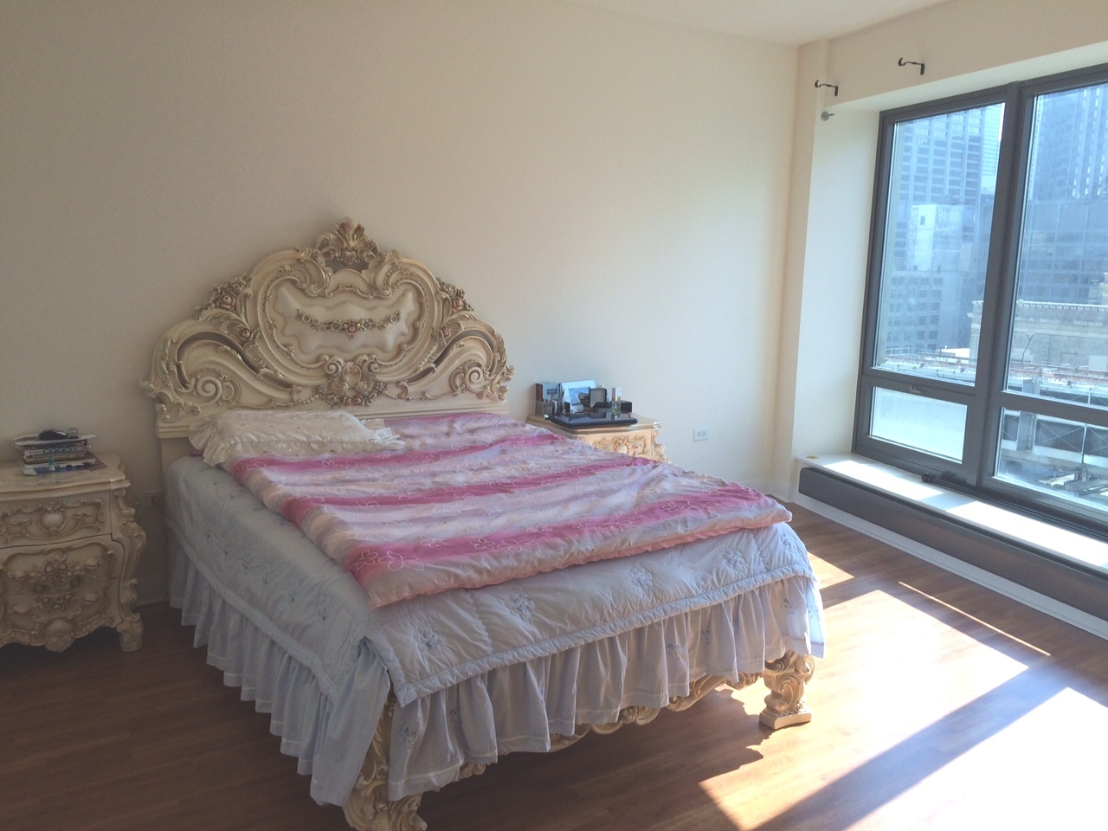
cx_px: 554
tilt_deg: -9.6
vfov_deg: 48.2
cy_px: 416
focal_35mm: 29
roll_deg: -1.7
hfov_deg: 61.7
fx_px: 928
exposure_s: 1/471
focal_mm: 4.15
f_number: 2.2
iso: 40
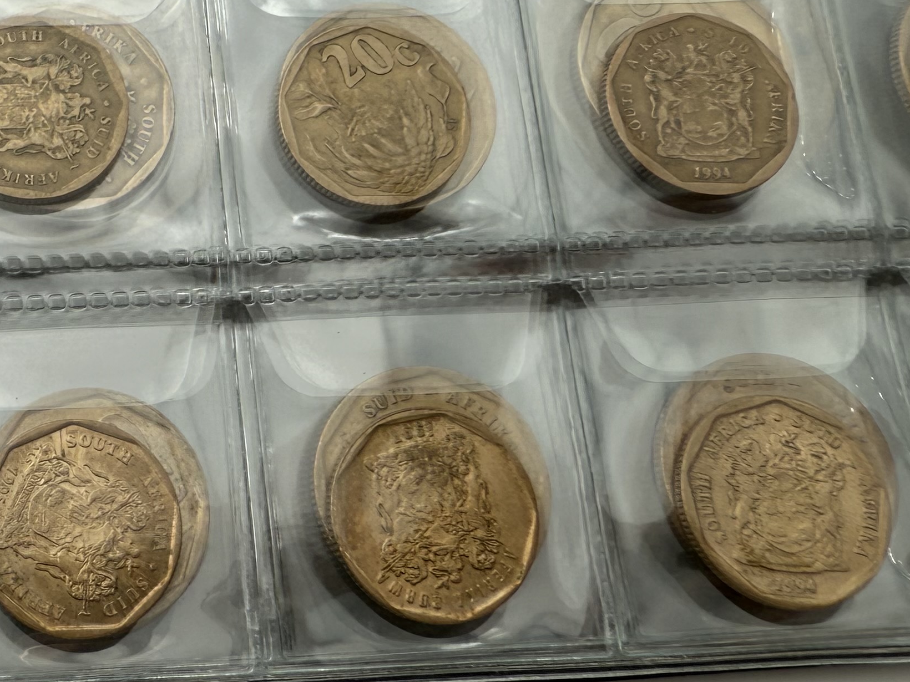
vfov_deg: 24.0
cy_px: 50
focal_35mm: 59
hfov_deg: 31.4
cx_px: 114
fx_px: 1551
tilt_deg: -67.7
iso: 40
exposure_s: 1/257
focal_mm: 2.22
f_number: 2.2
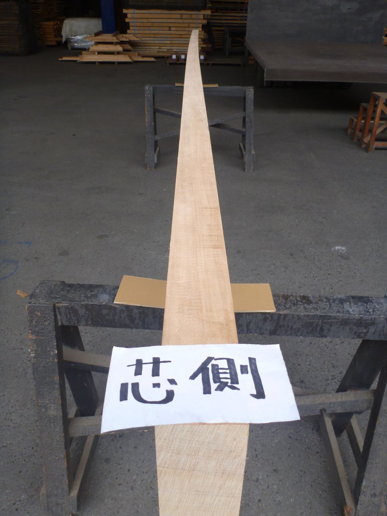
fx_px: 417
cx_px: 194
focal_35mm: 28
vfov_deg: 63.4
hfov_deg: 49.7
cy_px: 258
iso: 100
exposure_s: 1/60
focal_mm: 4.9
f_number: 3.3
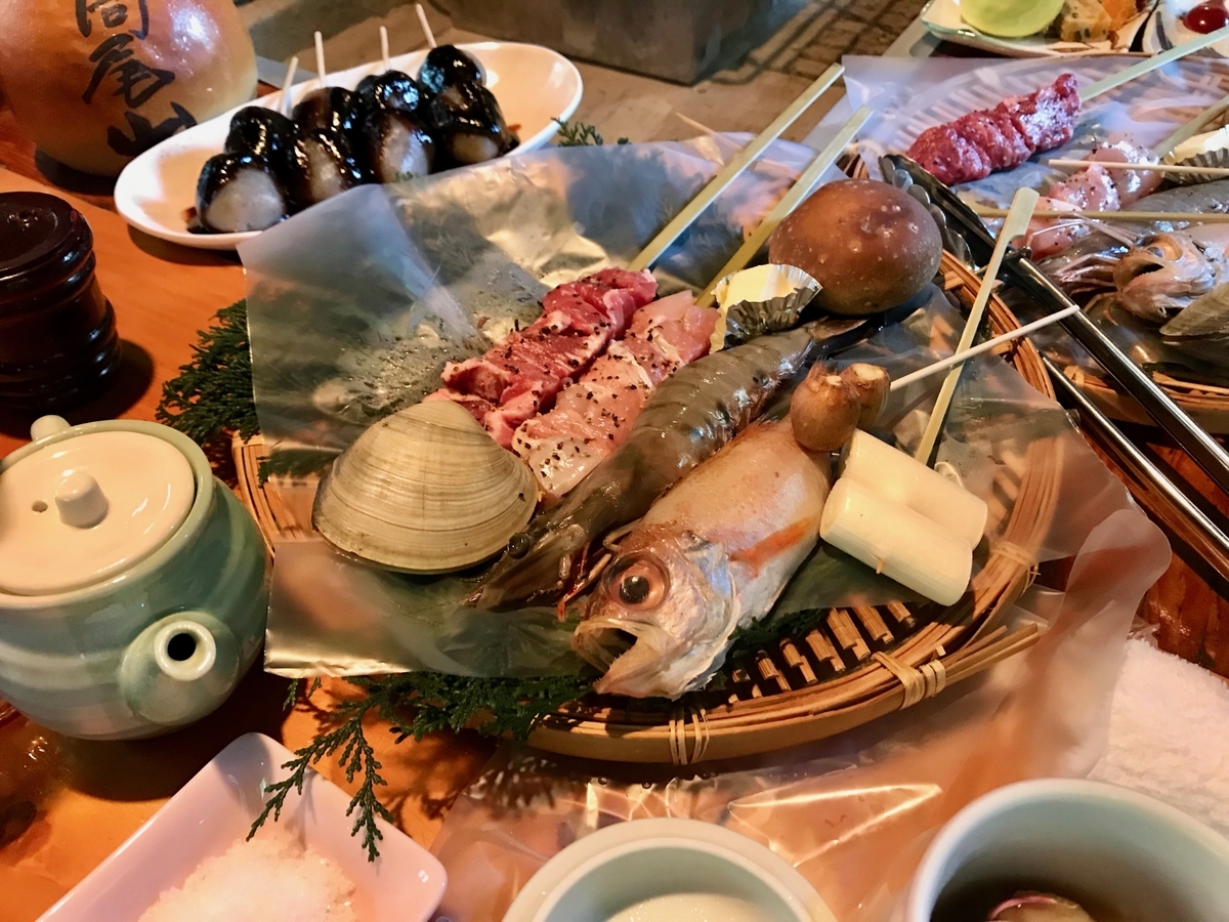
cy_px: 461
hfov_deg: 63.4
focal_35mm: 28
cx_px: 614
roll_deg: +0.7
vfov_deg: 49.7
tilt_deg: -44.8
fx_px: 994
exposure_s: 1/17
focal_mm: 3.99
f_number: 1.8
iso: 100
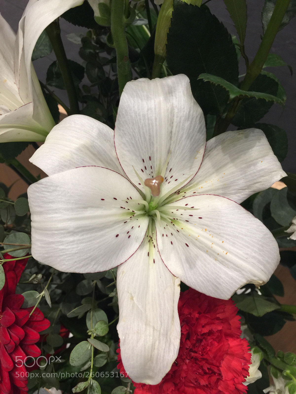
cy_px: 197
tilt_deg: -50.8
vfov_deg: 61.7
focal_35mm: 29
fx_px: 331
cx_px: 148
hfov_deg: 48.2
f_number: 2.2
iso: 40
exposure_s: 1/15
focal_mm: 4.15
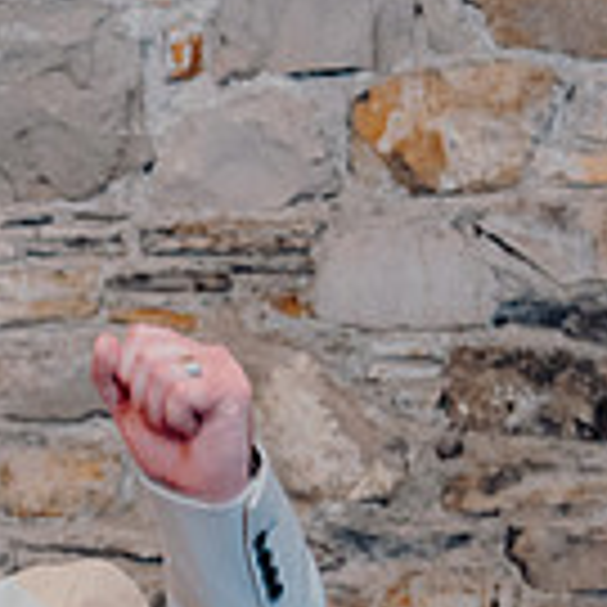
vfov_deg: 9.0
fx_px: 3769
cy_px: 848
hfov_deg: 8.9
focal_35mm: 190
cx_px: -432
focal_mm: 52
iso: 2500
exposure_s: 1/200
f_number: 3.5
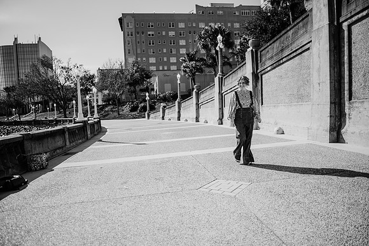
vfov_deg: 53.2
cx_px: 184
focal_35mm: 24
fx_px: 246
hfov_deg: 73.7
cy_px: 123
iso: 100
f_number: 2
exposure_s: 1/2500
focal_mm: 24
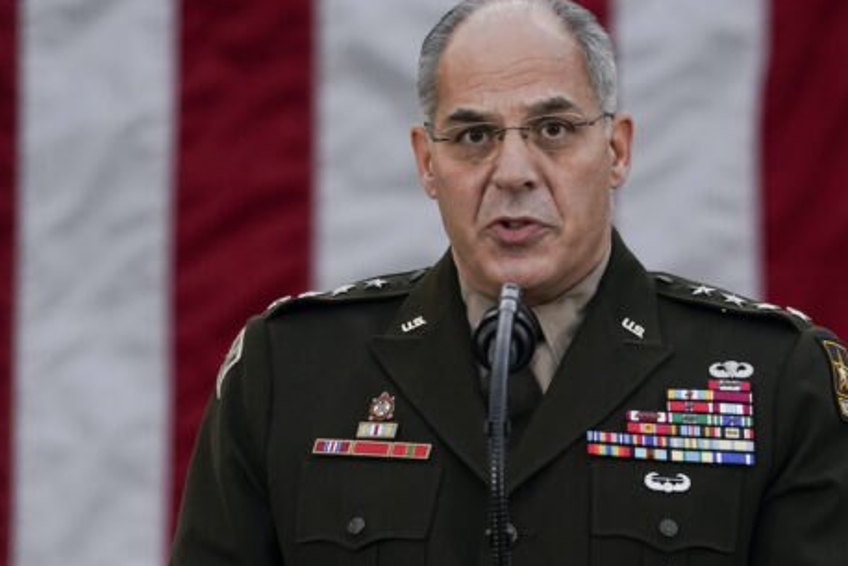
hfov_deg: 2.6
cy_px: 409
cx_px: 542
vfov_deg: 1.7
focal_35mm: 806
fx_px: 18997
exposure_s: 1/400
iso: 3200
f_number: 6.3
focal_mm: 481
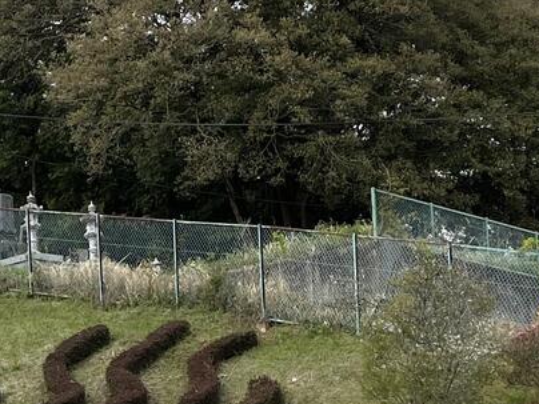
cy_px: 241
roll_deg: +1.1
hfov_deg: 40.7
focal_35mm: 45
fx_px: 701
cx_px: 124
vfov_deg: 32.1
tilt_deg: +11.2
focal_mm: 5.1
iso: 50
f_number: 1.6
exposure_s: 1/3413
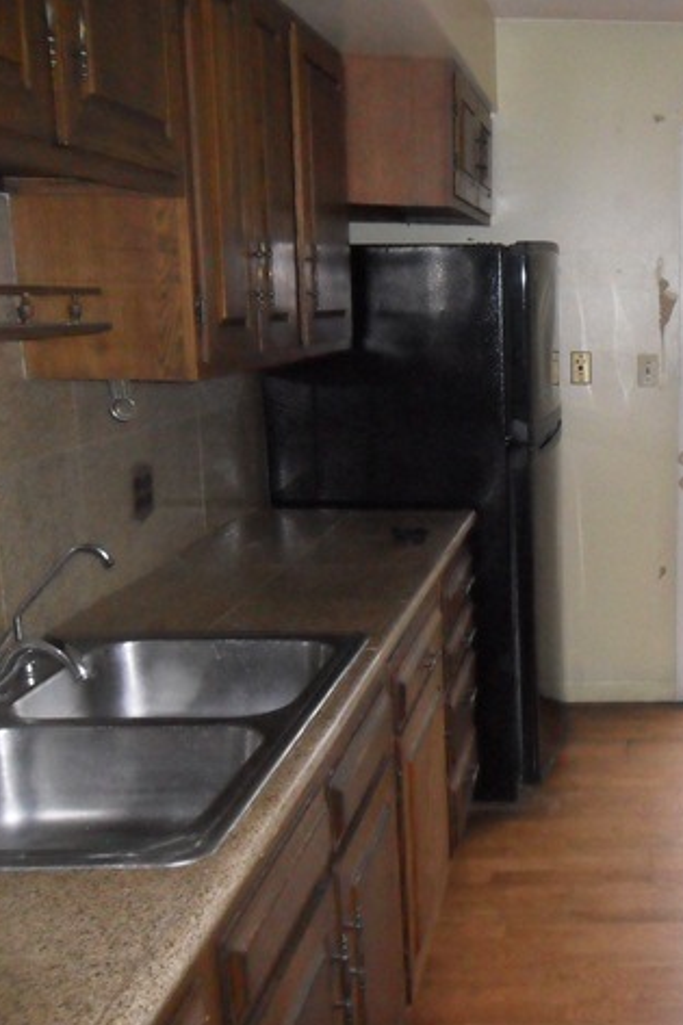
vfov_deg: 50.7
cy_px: 518
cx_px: 679
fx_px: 1082
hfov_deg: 32.3
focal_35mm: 38
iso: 400
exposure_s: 1/45
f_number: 3.5
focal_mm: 4.9
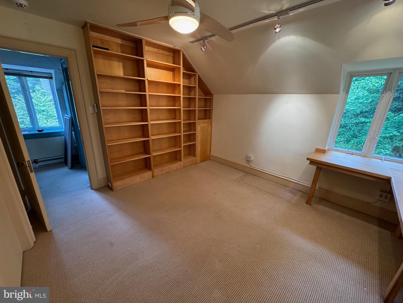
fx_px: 163
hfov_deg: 102.1
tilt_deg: -16.8
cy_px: 152
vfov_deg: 85.7
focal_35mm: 14
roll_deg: -1.6
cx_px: 202
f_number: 2.2
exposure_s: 1/120
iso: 320
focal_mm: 2.22
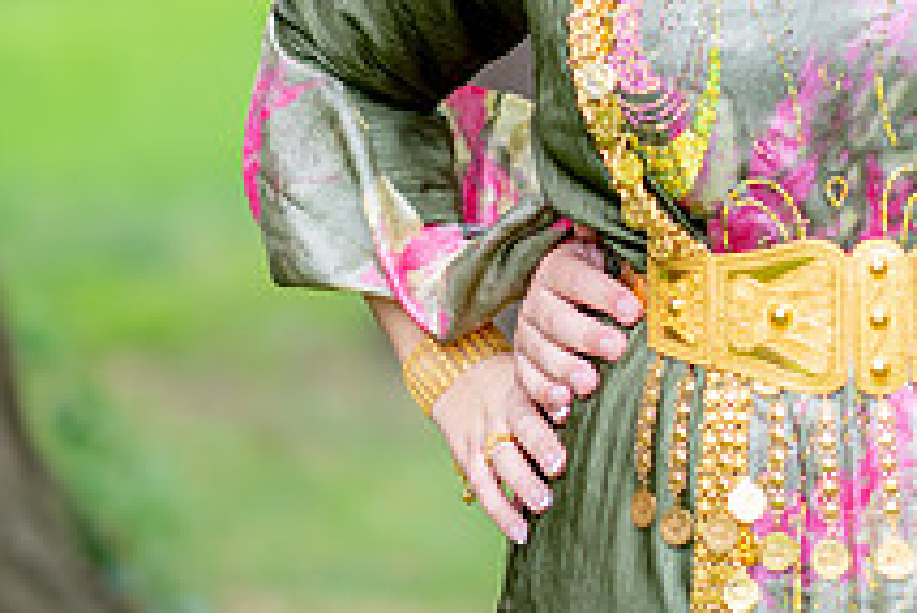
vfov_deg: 5.9
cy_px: -174
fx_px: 5862
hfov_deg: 8.9
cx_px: 977
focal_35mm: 230
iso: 100
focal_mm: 85
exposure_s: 1/1000
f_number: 1.4
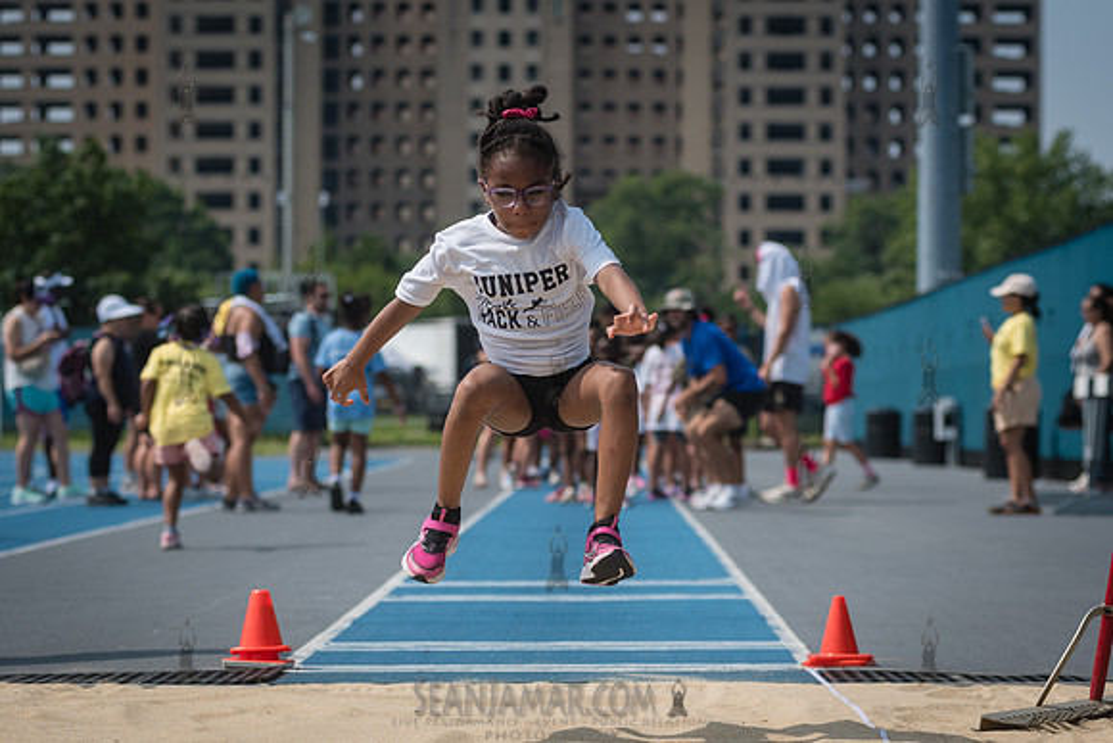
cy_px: 357
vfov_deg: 10.6
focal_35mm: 130
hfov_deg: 15.8
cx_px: 498
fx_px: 4012
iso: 160
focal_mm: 105
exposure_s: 1/2000
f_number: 4
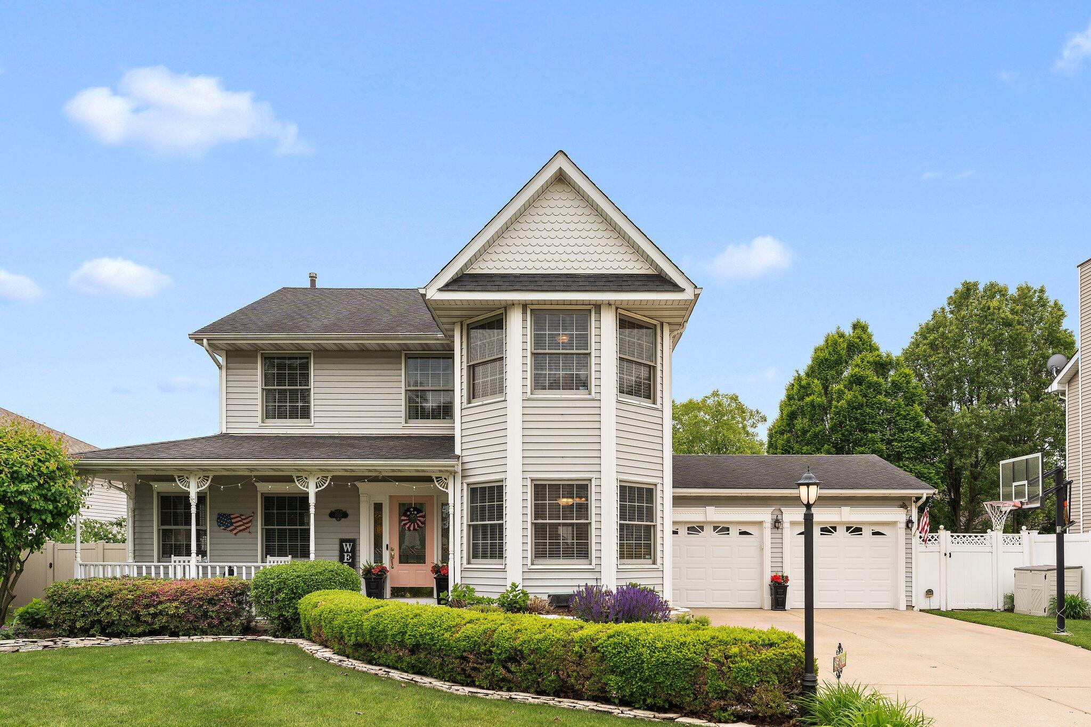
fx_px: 727
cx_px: 546
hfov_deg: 73.7
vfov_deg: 53.1
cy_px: 364
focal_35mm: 24
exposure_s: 1/400
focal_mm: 24
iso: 400
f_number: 8
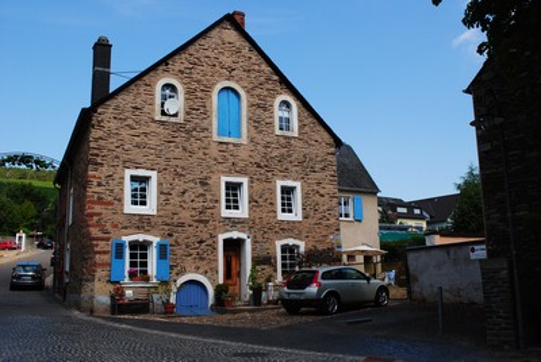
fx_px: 587
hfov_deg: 49.5
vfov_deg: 34.3
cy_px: 181
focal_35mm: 39
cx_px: 270
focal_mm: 26
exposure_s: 1/250
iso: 200
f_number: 10
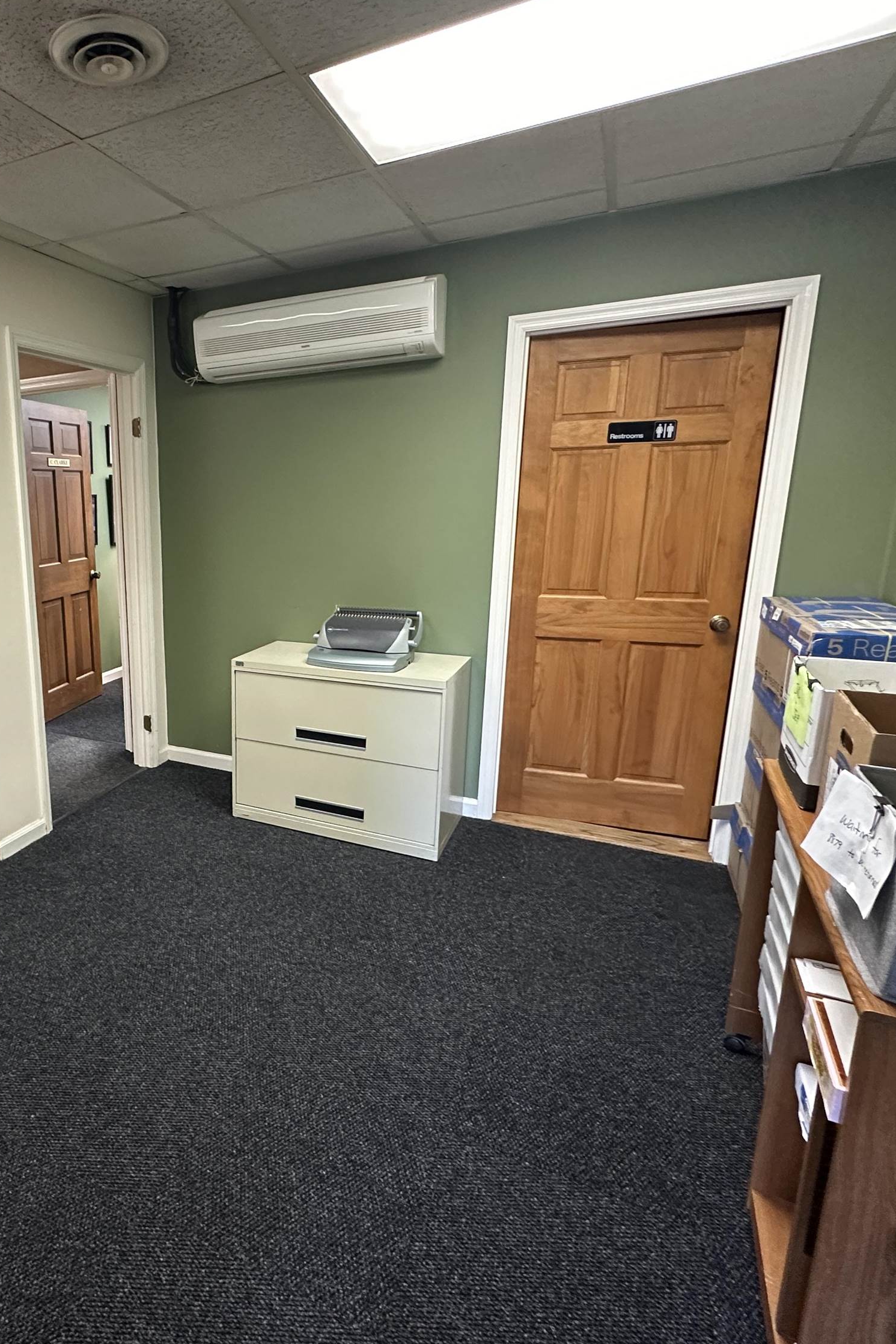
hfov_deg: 57.5
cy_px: 657
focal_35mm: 20
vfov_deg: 84.0
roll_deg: +2.1
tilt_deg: -12.3
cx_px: 184
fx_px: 747
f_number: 2.2
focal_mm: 2.22
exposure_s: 1/60
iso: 400
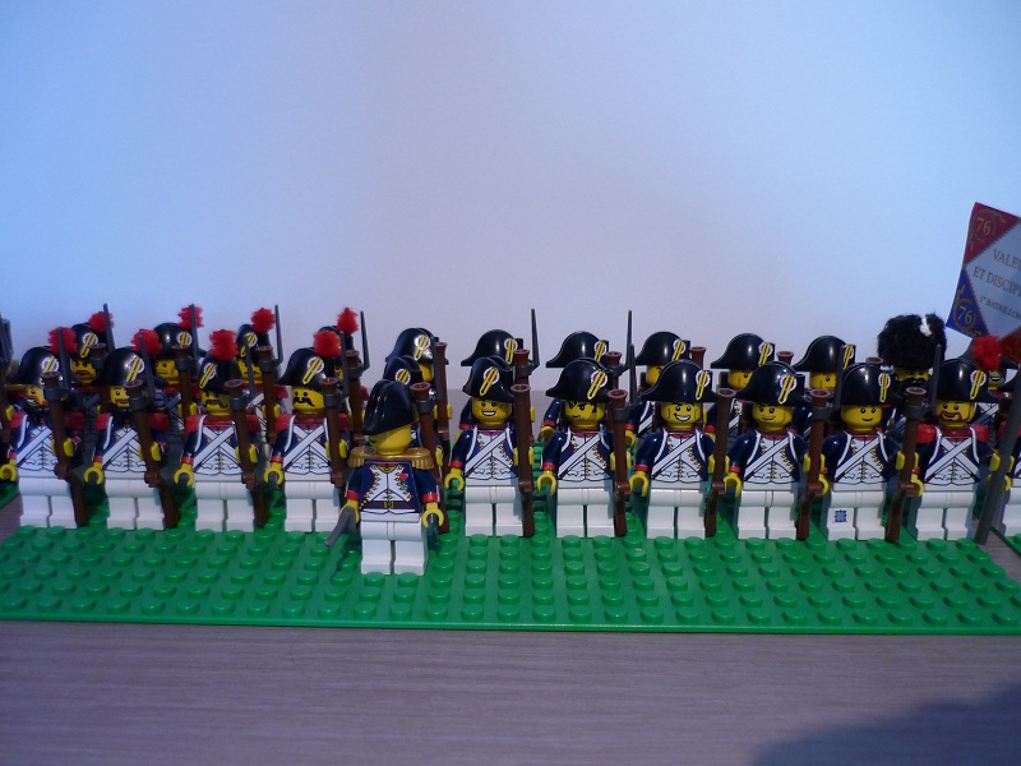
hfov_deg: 55.4
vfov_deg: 42.9
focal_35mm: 33
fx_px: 973
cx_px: 510
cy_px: 383
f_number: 2.8
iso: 200
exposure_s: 1/30
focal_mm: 5.5
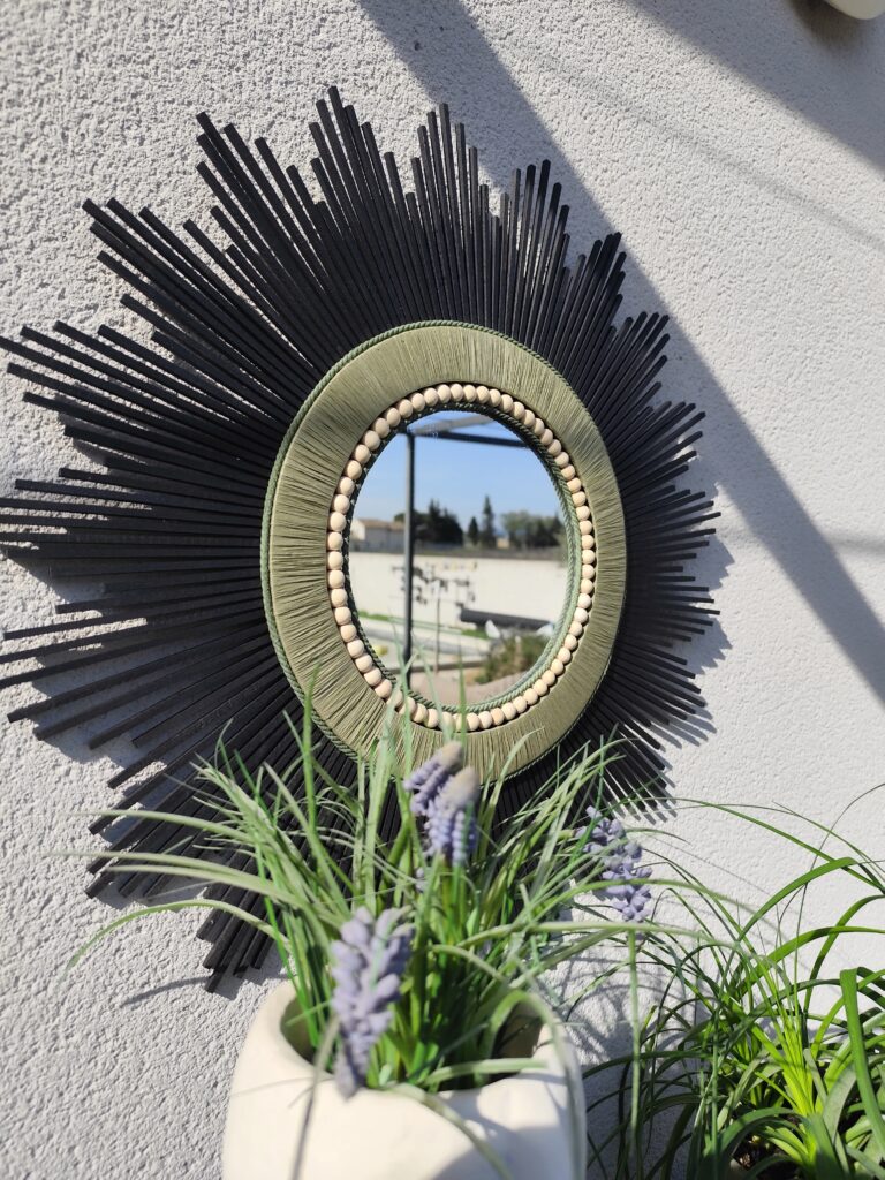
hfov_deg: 58.9
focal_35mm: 23
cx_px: 442
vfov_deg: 73.9
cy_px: 590
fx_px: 784
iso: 50
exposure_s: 1/1156
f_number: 1.65
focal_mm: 6.14
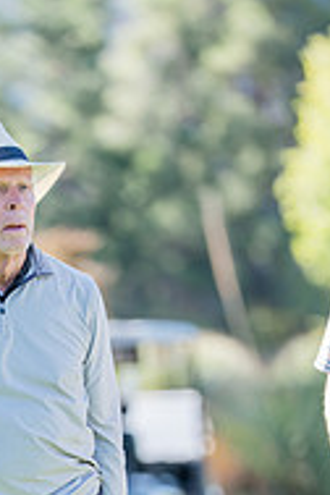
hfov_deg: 3.2
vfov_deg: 4.8
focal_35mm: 433
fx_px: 5953
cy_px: 524
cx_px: 39
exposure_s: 1/1250
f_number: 2.8
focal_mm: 182.3
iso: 400
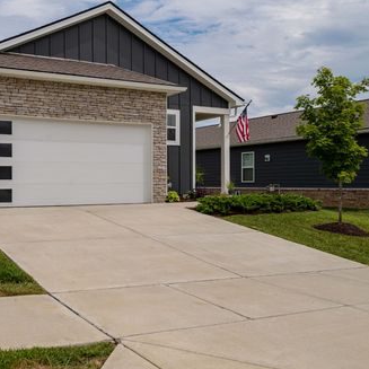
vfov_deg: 42.8
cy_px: 187
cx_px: 135
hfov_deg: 42.5
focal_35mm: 39
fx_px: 470
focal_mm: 30
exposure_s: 1/640
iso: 100
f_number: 6.3
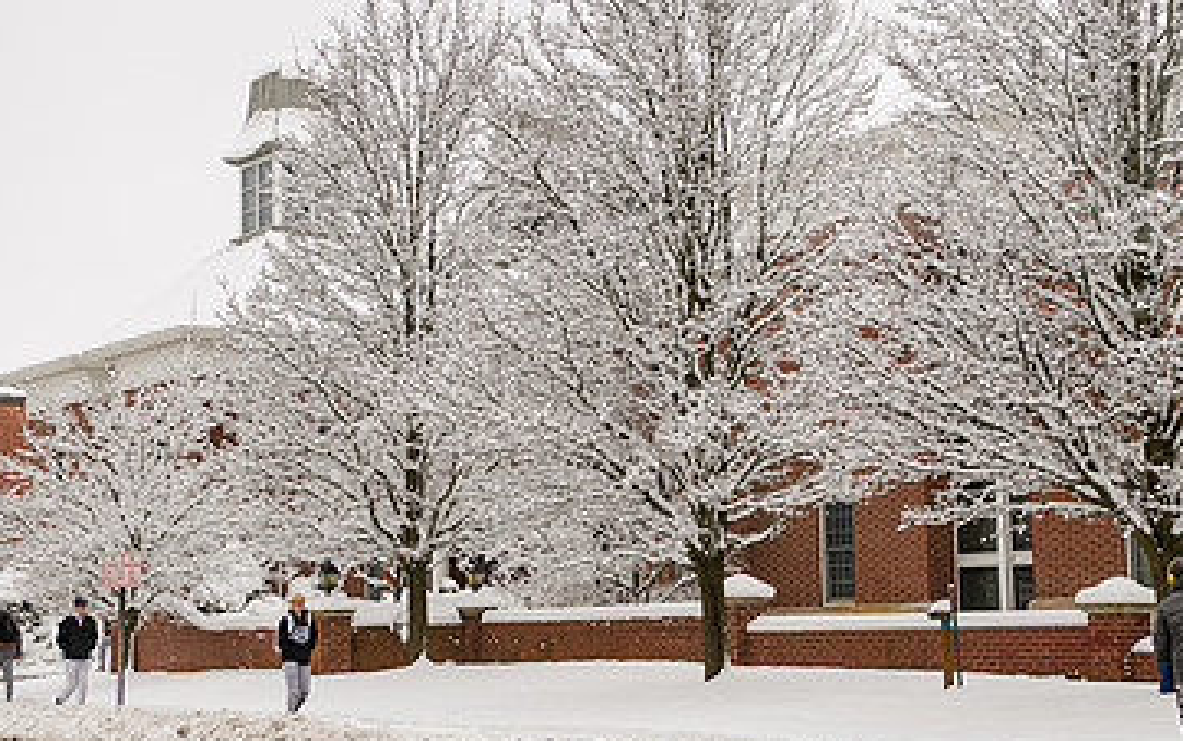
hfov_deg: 28.6
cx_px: 632
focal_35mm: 72
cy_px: 372
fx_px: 2322
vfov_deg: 18.1
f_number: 3.5
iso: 125
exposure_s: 1/500
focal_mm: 44
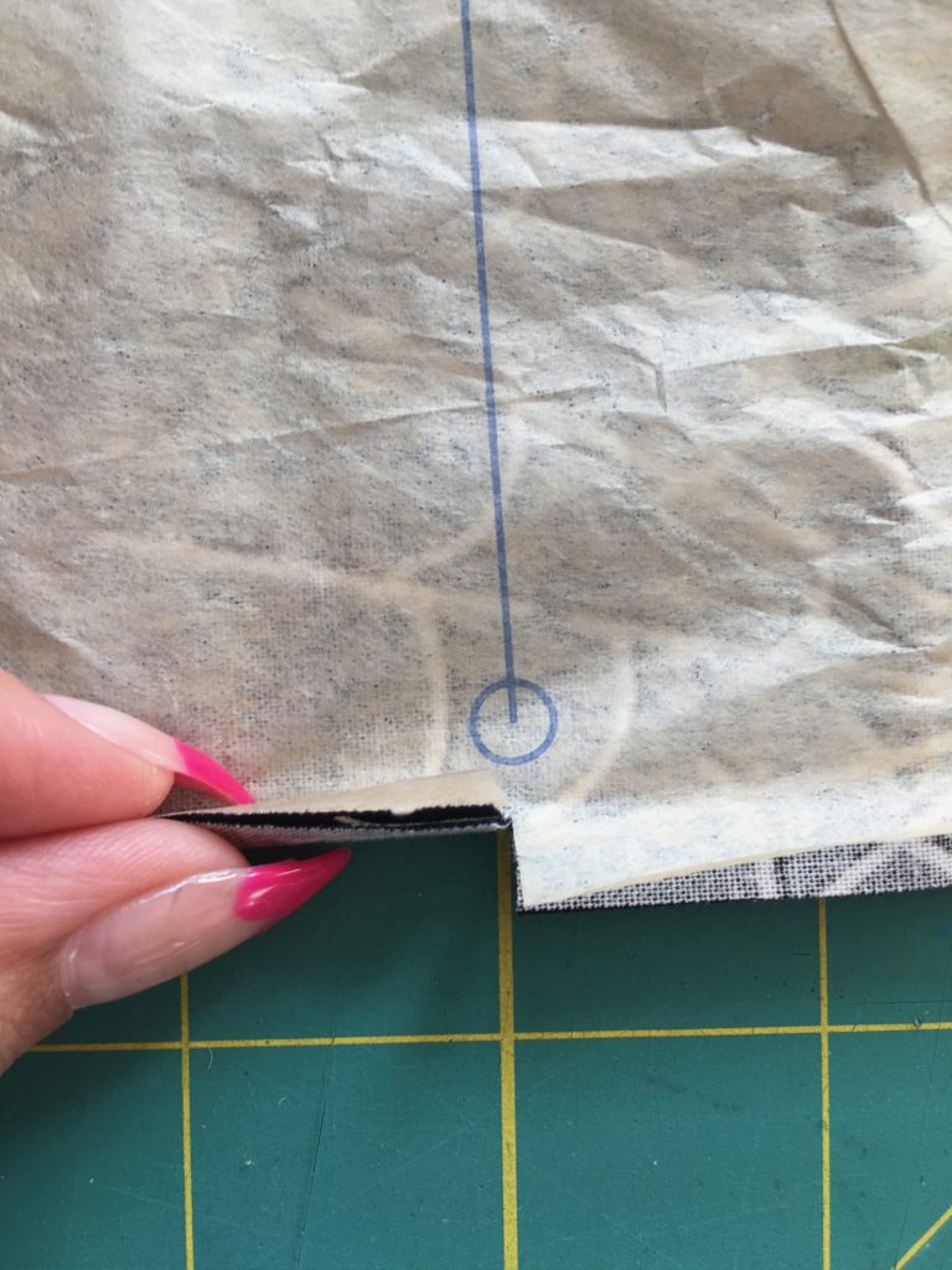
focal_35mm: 29
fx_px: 1063
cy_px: 635
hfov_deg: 48.2
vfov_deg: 61.7
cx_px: 476
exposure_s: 1/60
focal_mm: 4.15
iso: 25
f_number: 2.2
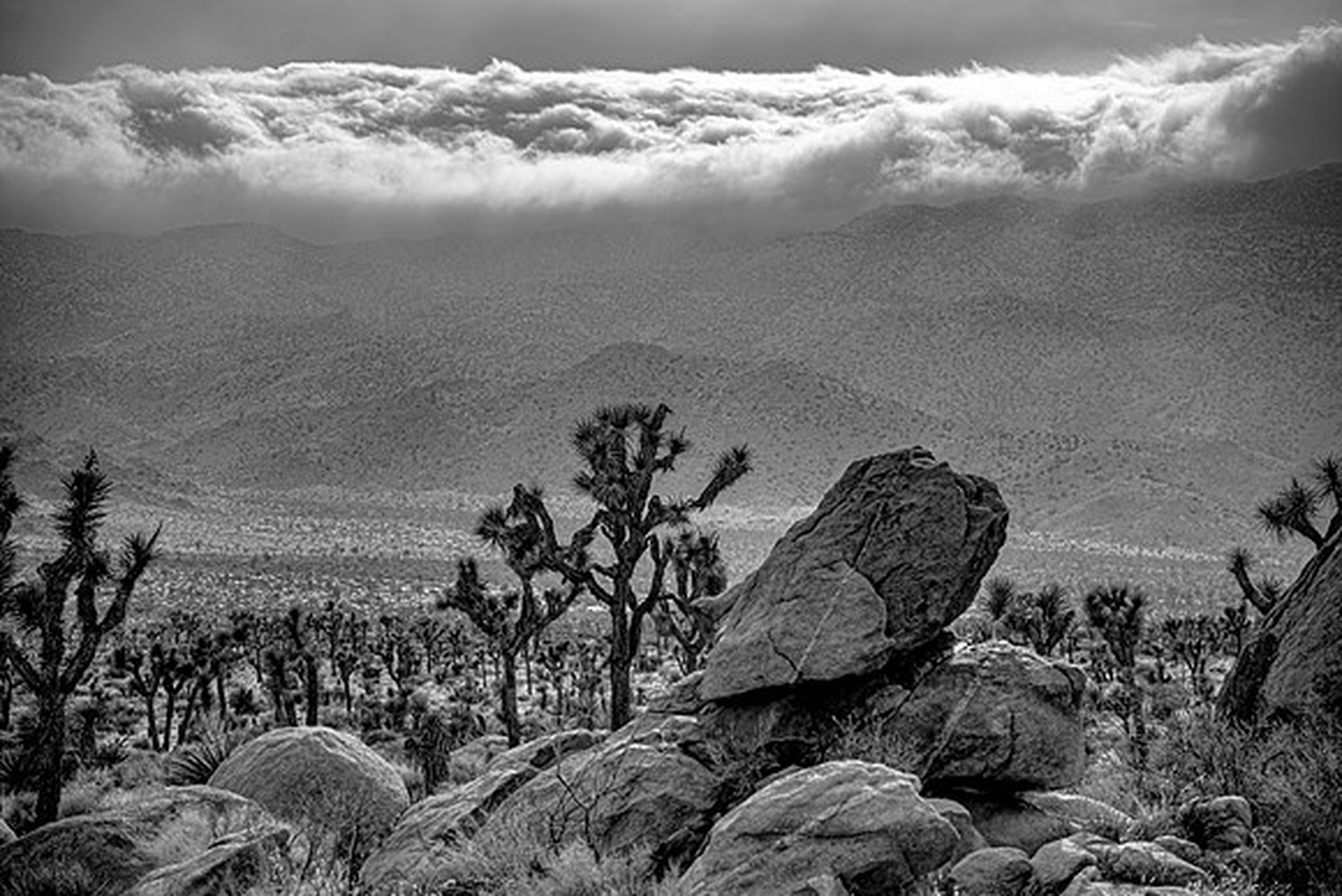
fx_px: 3542
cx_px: 671
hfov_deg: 21.5
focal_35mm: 95
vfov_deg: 14.4
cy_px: 448
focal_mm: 95
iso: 100
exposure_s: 1/1000
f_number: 4
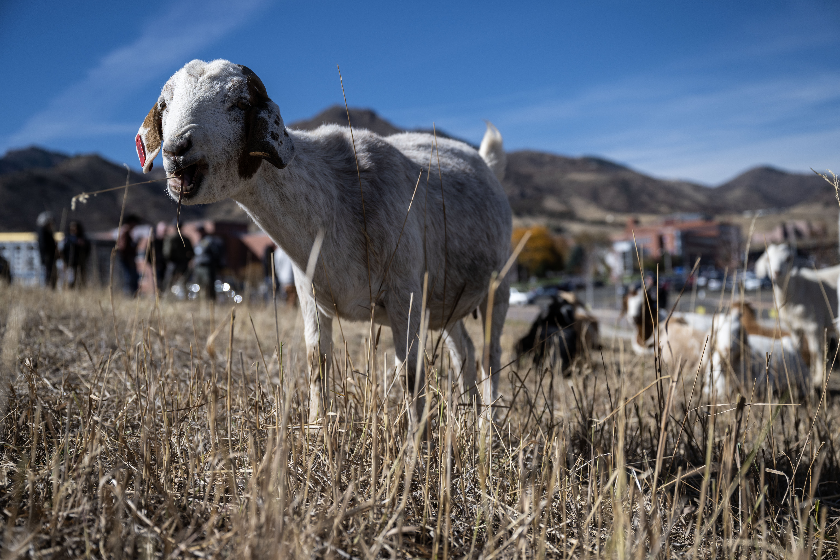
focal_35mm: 45
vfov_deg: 29.9
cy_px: 280
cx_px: 420
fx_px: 1050
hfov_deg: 43.6
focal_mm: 45
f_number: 4
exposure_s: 1/2000
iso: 64
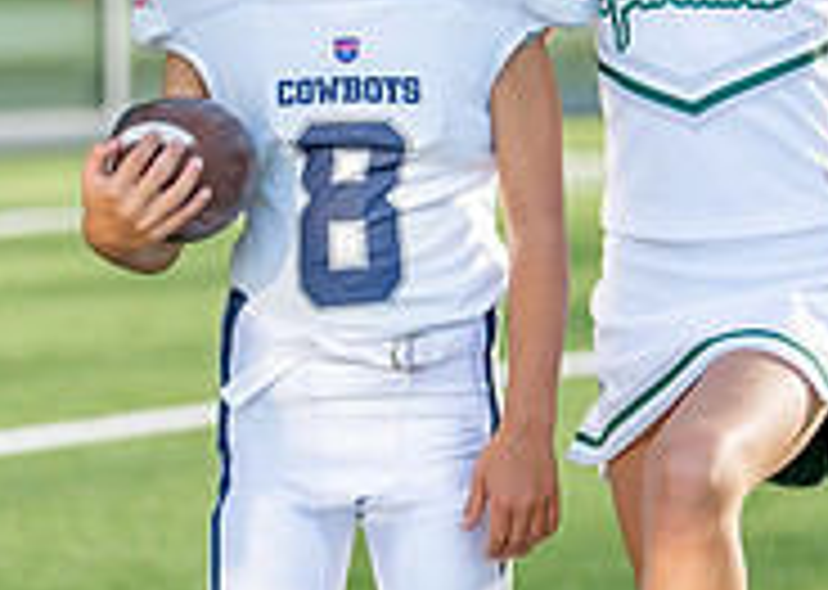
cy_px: 275
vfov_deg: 8.4
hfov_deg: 11.7
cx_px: 680
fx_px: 4017
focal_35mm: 171
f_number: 1.2
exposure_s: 1/2500
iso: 100
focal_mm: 50
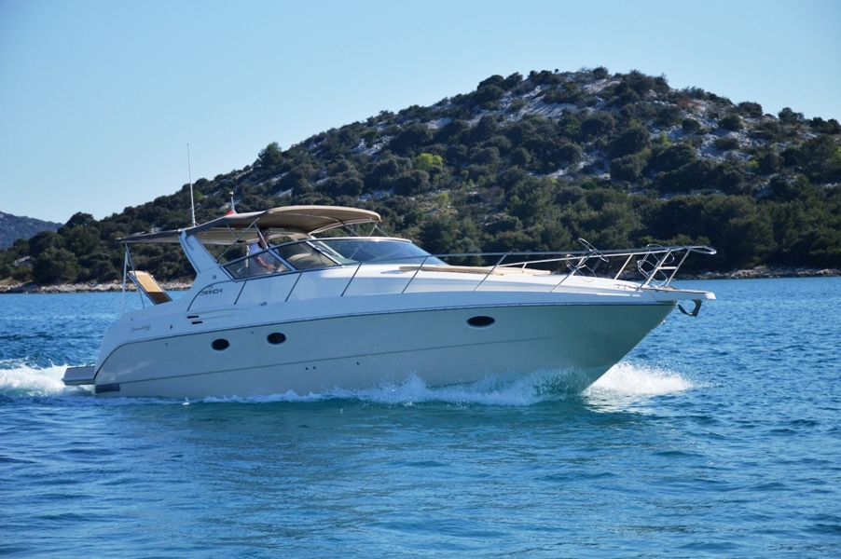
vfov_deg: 13.8
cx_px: 420
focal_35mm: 99
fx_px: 2311
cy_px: 280
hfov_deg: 20.6
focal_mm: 66
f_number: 5
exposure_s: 1/1600
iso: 200
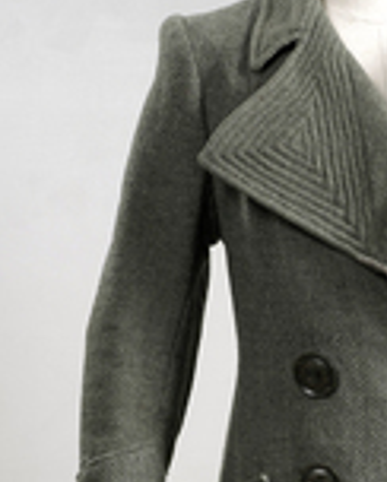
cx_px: 379
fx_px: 1643
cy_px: 468
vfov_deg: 16.4
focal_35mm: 115
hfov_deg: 13.3
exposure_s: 1/20
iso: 250
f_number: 6.3
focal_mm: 32
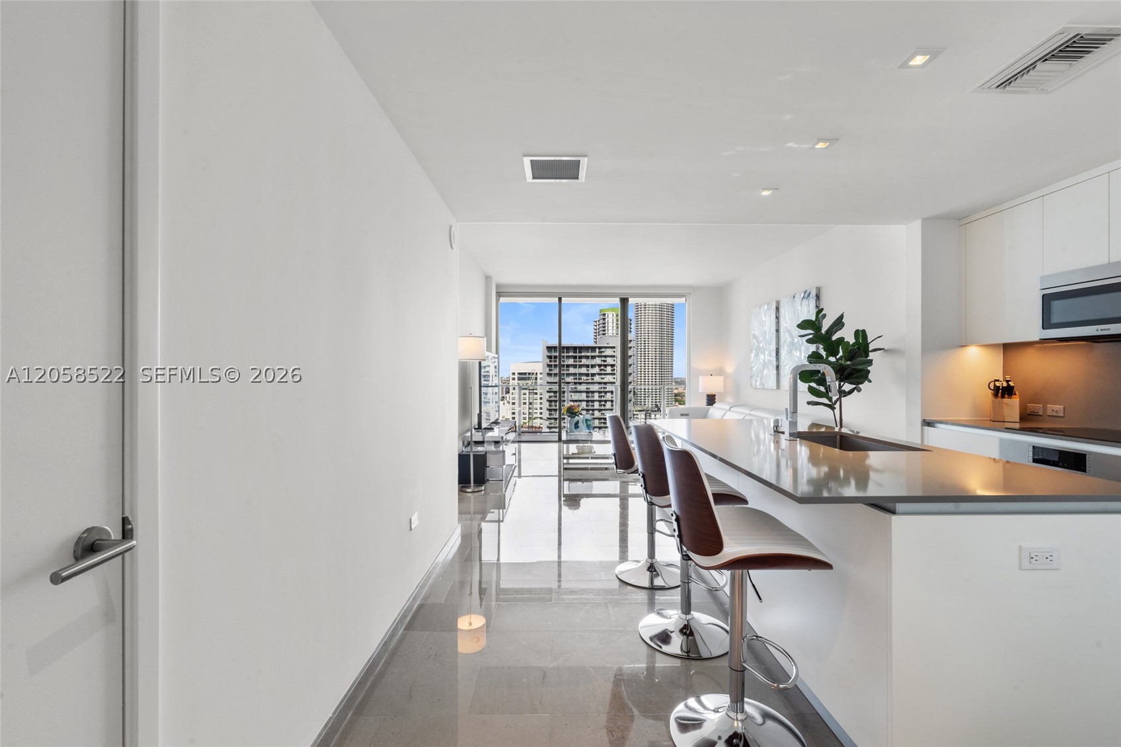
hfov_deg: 96.7
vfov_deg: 73.7
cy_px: 374
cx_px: 560
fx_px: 498
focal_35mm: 16
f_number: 14
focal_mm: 16
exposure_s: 1/3
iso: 250
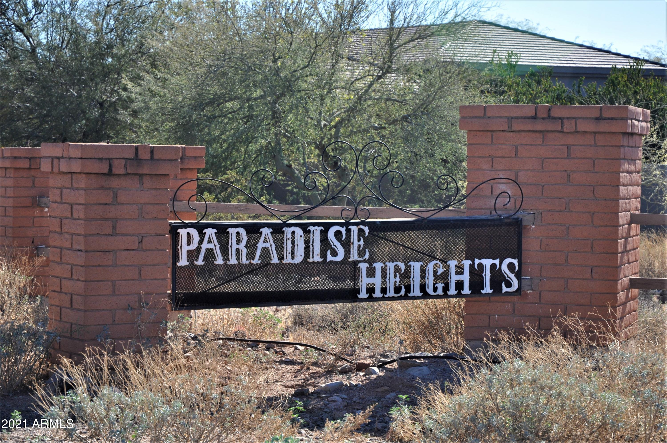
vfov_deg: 14.0
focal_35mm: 98
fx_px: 1804
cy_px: 222
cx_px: 334
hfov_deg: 20.9
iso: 400
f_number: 5.6
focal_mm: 65
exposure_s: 1/500
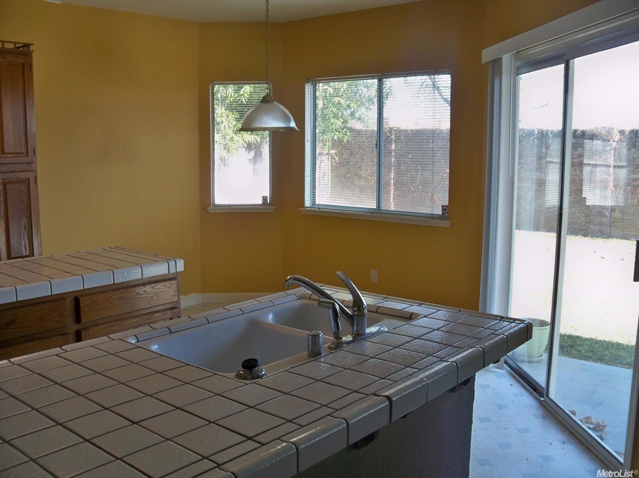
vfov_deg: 40.7
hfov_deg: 52.6
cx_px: 320
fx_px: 646
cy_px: 239
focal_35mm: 35
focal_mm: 6.2
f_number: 3.5
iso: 64
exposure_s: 1/30
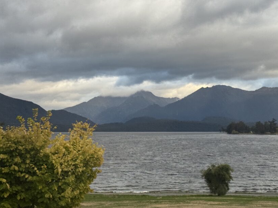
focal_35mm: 60
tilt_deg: +5.5
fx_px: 482
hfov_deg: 32.2
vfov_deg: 24.4
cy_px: 92
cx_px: 134
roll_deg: +0.9
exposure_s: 1/336
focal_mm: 6.76
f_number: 1.78
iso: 64
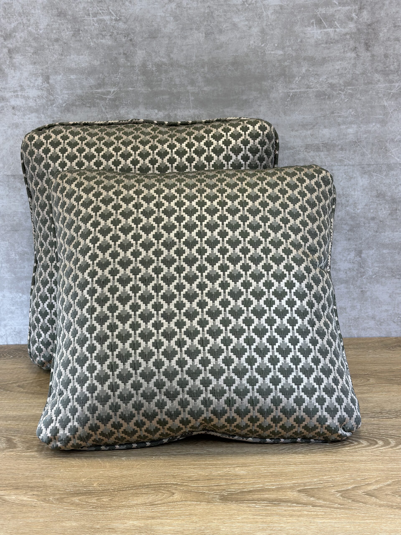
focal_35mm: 48
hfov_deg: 30.3
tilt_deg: -15.8
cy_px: 268
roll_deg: +2.1
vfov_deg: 39.7
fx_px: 741
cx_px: 200
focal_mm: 6.86
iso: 64
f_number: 1.78
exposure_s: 1/120
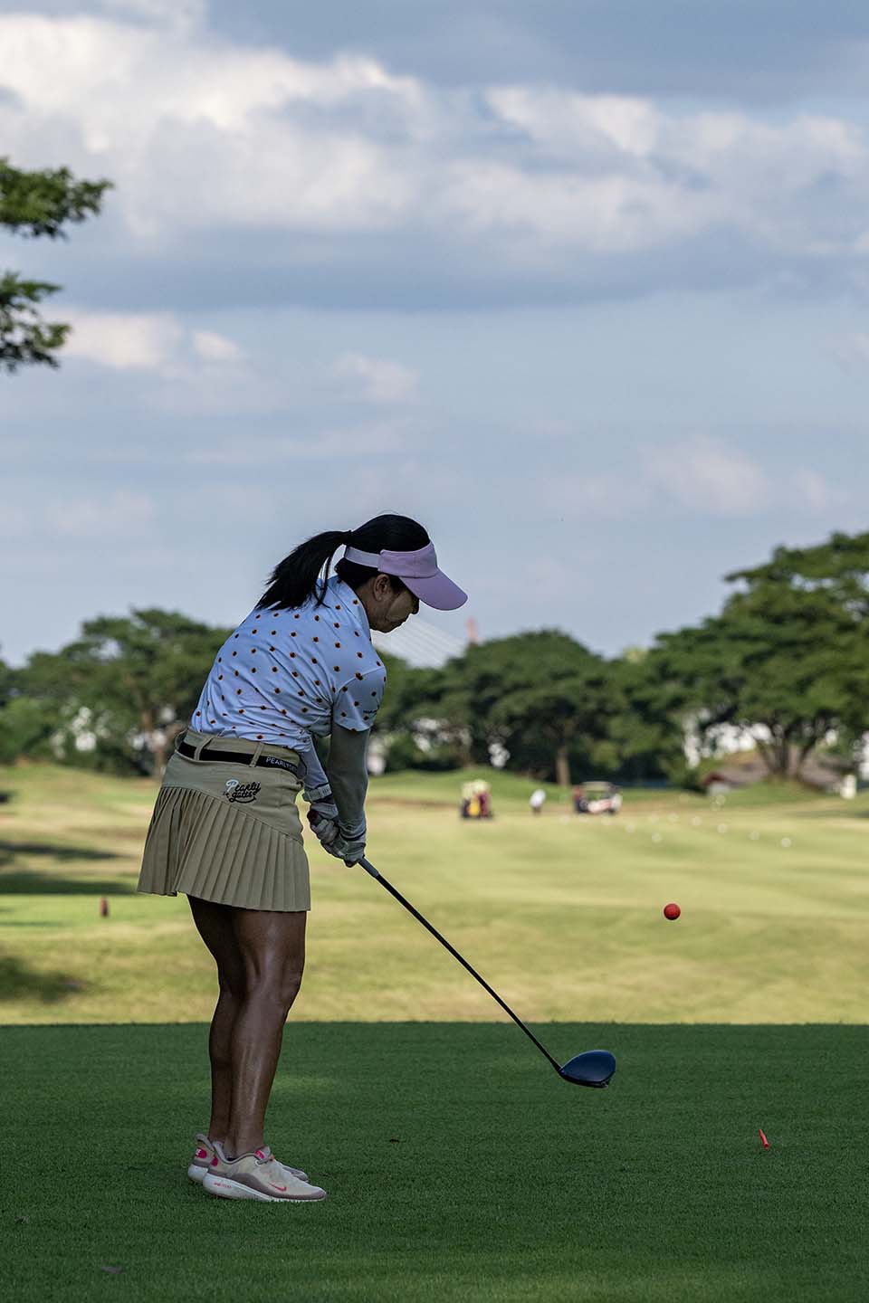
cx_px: 434
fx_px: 3729
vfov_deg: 19.8
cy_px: 652
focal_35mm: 103
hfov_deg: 13.3
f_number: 4.5
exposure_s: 1/5000
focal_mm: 103
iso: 400
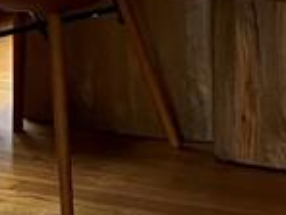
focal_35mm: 194
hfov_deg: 9.4
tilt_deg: -2.8
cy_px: -337
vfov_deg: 7.1
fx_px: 1603
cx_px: 601
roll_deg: +0.5
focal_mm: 3.99
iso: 100
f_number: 1.8
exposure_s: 1/60
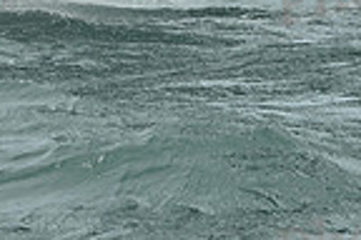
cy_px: -134
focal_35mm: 282
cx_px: 148
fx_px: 2828
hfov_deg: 7.3
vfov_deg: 4.8
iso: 320
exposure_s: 1/1250
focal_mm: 70
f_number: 10
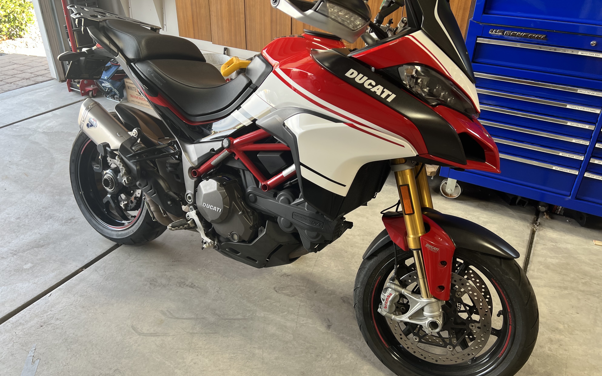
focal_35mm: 28
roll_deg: -1.0
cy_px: 183
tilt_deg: -29.8
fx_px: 459
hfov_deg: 66.5
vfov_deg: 44.5
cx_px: 301
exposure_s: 1/121
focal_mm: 5.7
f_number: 1.5
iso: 40
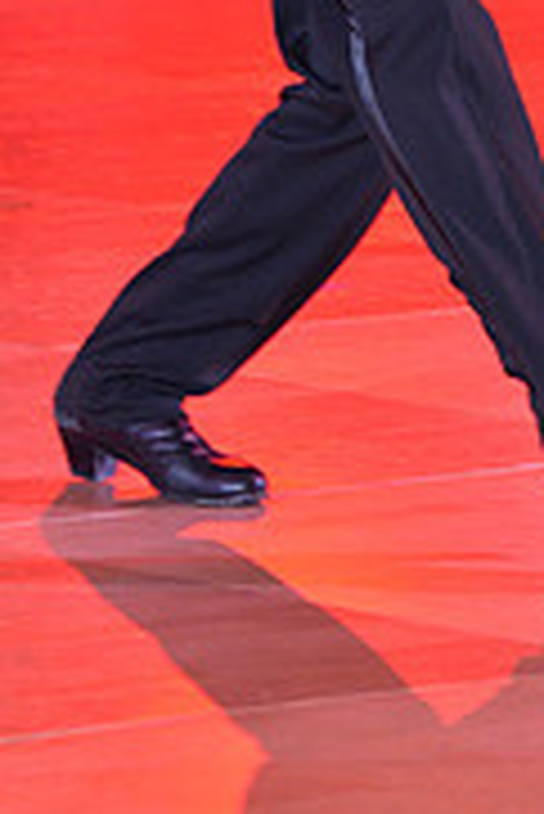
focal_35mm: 560
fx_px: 12668
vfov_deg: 3.7
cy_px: -247
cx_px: 357
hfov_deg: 2.5
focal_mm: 175
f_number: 5.6
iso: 1600
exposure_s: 1/250
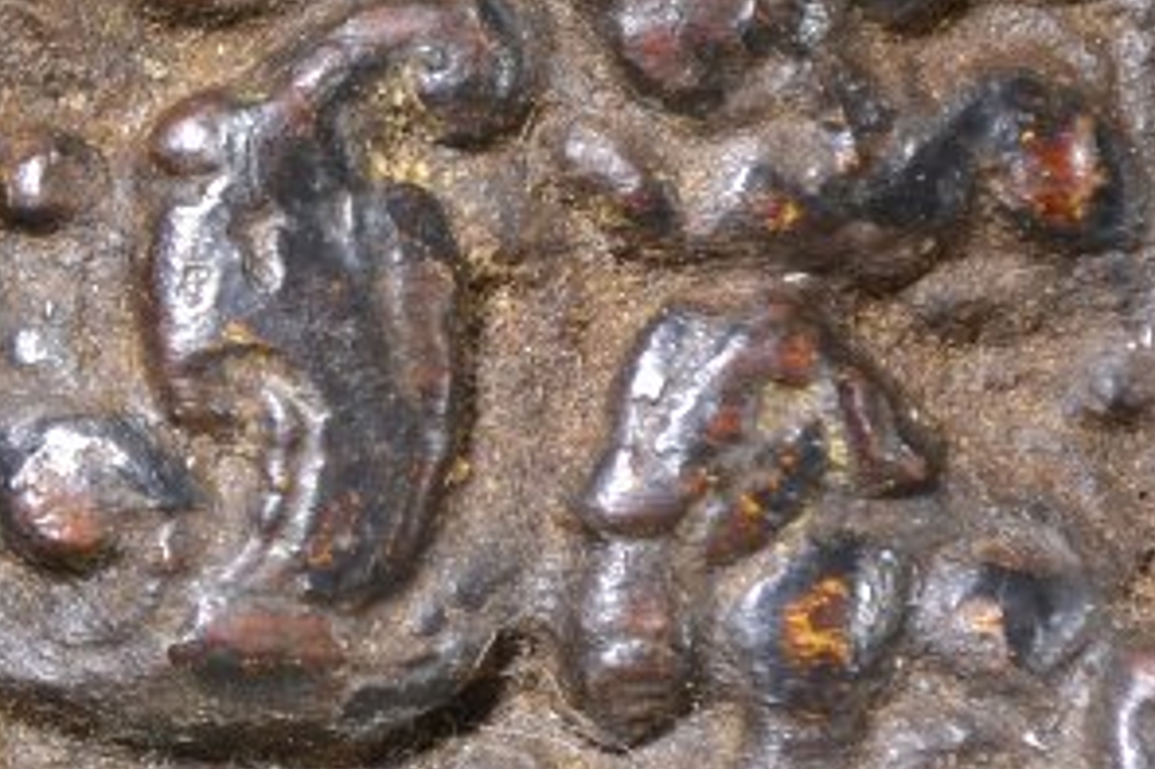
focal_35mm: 274
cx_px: -761
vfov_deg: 5.0
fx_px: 8787
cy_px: 55
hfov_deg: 7.4
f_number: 8
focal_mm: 45
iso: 140
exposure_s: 1/125
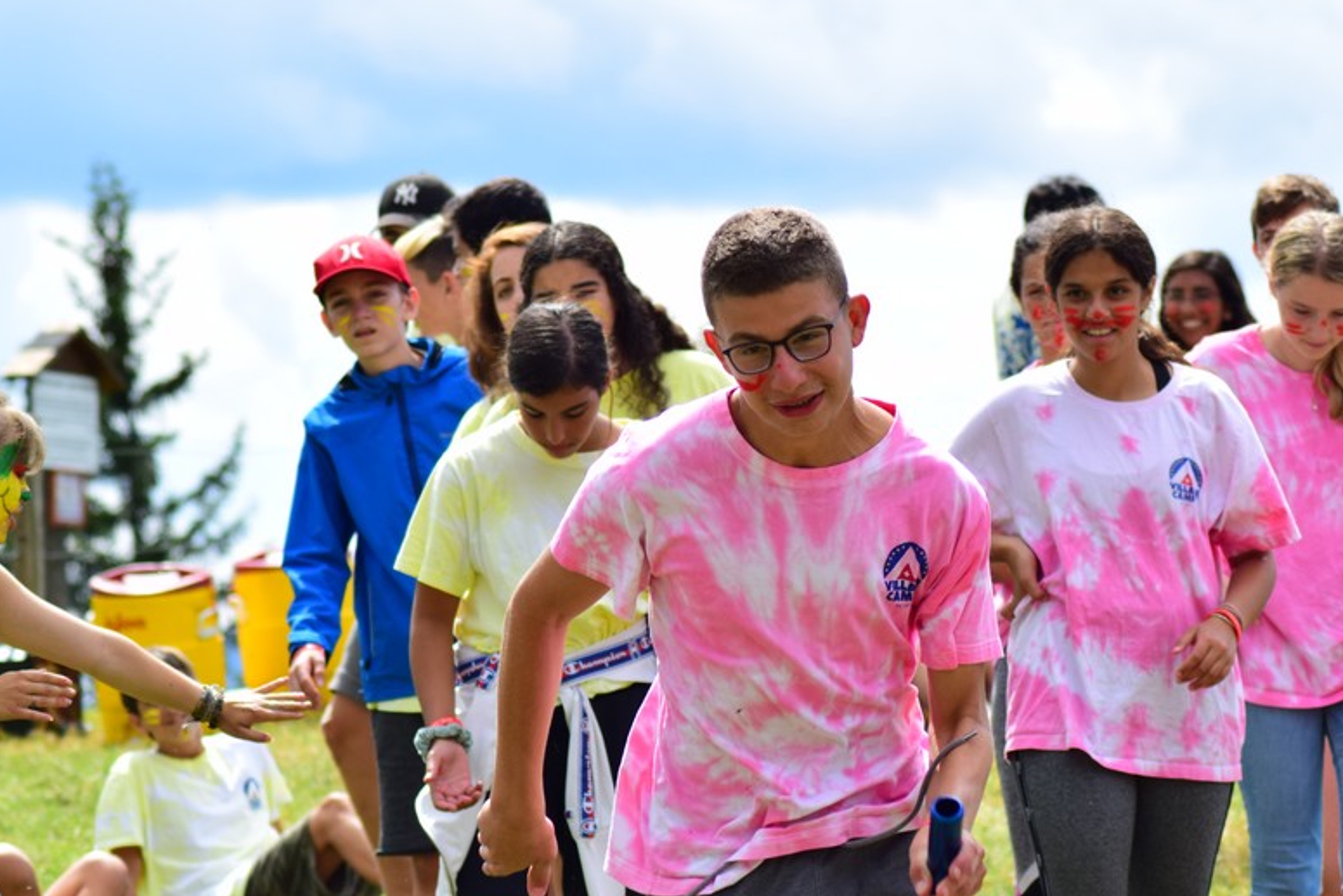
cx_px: 837
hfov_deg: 7.7
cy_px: 517
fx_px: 9986
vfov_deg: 5.1
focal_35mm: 268
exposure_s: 1/1000
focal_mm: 135
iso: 400
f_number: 7.1
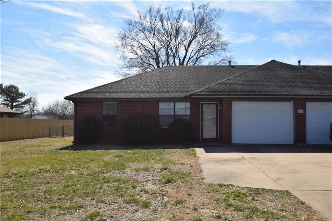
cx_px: 166
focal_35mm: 33
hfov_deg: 57.2
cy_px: 110
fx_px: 304
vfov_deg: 39.9
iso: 100
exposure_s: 1/200
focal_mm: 22
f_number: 10
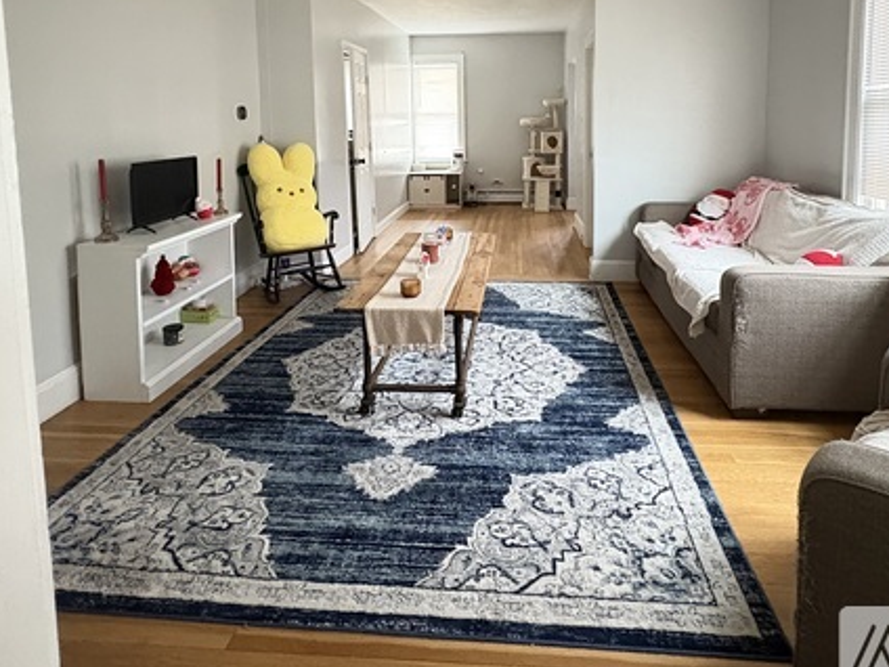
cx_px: 479
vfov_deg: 57.9
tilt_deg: -4.9
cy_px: 166
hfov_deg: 76.3
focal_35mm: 22
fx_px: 565
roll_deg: +0.7
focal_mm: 2.22
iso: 1250
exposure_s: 1/30
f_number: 2.2
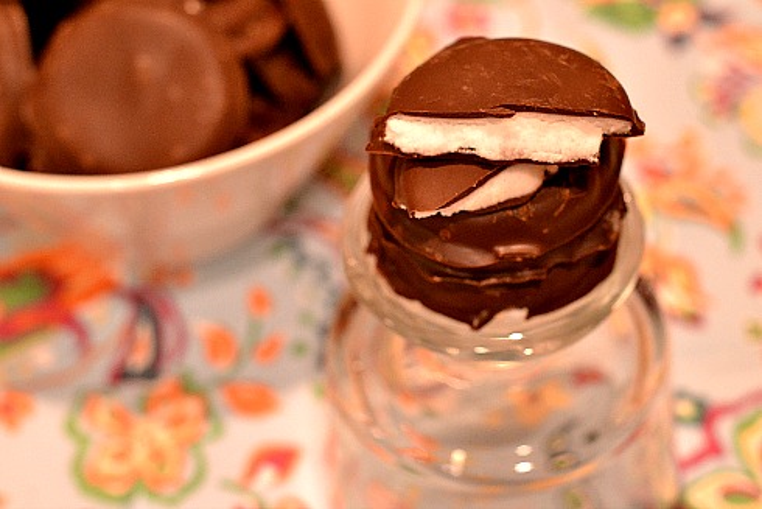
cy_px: 254
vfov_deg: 18.2
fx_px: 1588
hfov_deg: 27.0
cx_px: 381
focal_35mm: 75
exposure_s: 1/30
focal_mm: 50
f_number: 4.5
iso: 1600
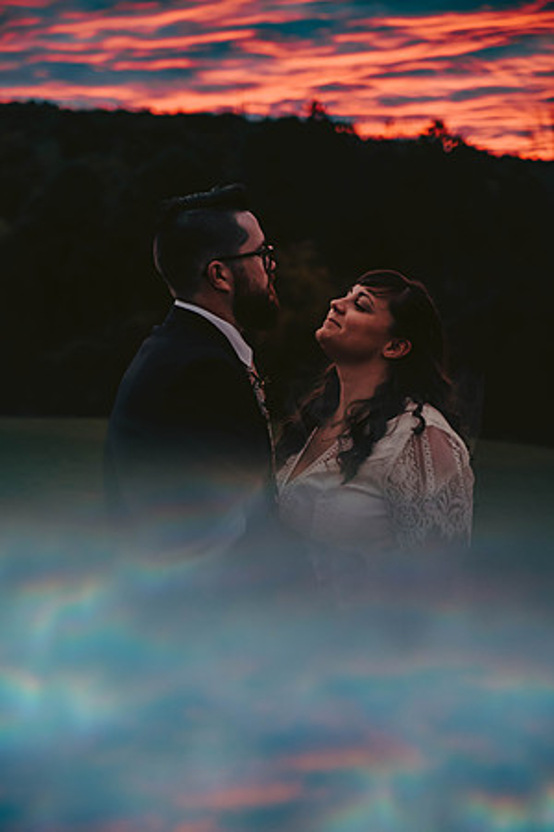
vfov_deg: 27.0
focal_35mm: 75
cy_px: 416
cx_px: 277
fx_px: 1731
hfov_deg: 18.2
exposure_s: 1/100
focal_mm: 75
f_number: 2.8
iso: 1250
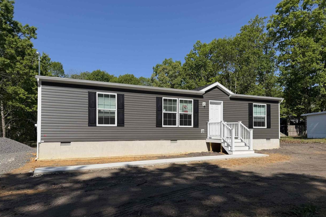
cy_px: 125
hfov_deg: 69.4
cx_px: 167
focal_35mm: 26
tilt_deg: +1.3
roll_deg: -0.1
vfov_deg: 49.4
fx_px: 235
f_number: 1.78
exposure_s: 1/10309
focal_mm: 6.76
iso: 80
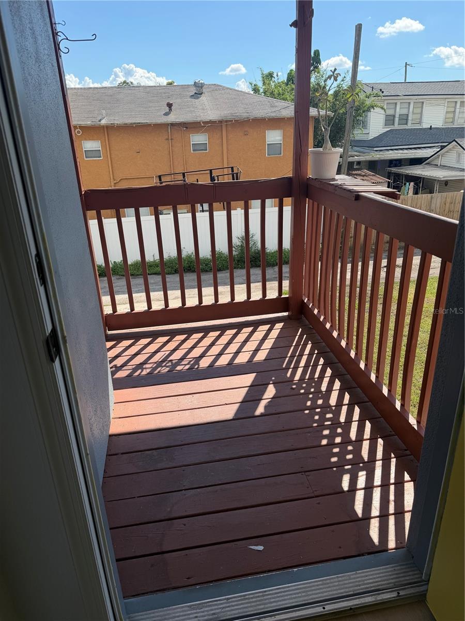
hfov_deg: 56.8
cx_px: 232
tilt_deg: -23.4
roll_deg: +1.6
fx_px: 430
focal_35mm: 24
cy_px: 310
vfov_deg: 71.6
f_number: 1.78
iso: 80
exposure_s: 1/2703
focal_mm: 6.76
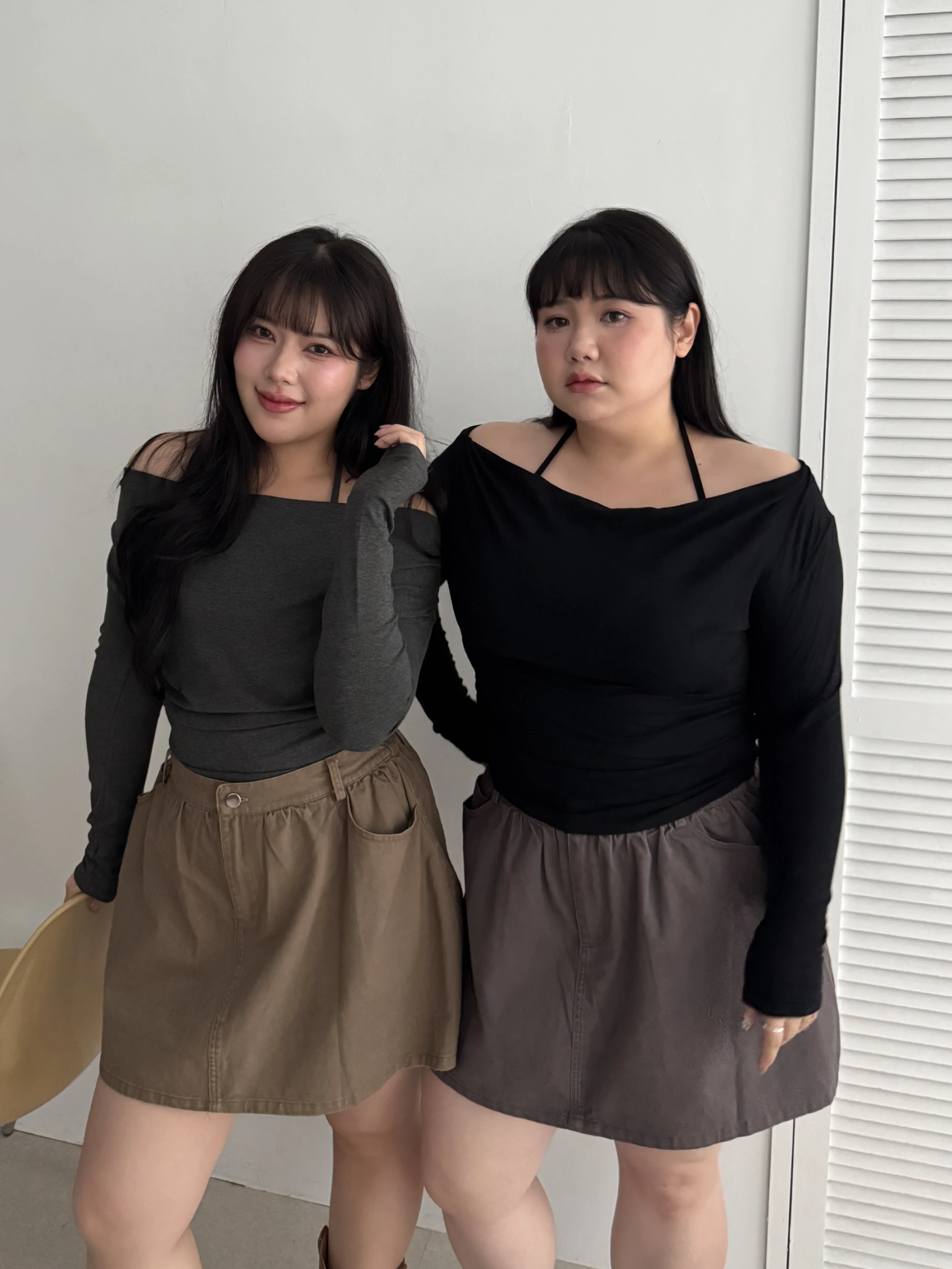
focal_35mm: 24
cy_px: 634
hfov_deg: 56.8
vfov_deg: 71.6
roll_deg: -0.9
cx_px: 476
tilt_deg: -7.3
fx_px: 880
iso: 800
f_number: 1.78
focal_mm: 6.76
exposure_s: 1/60
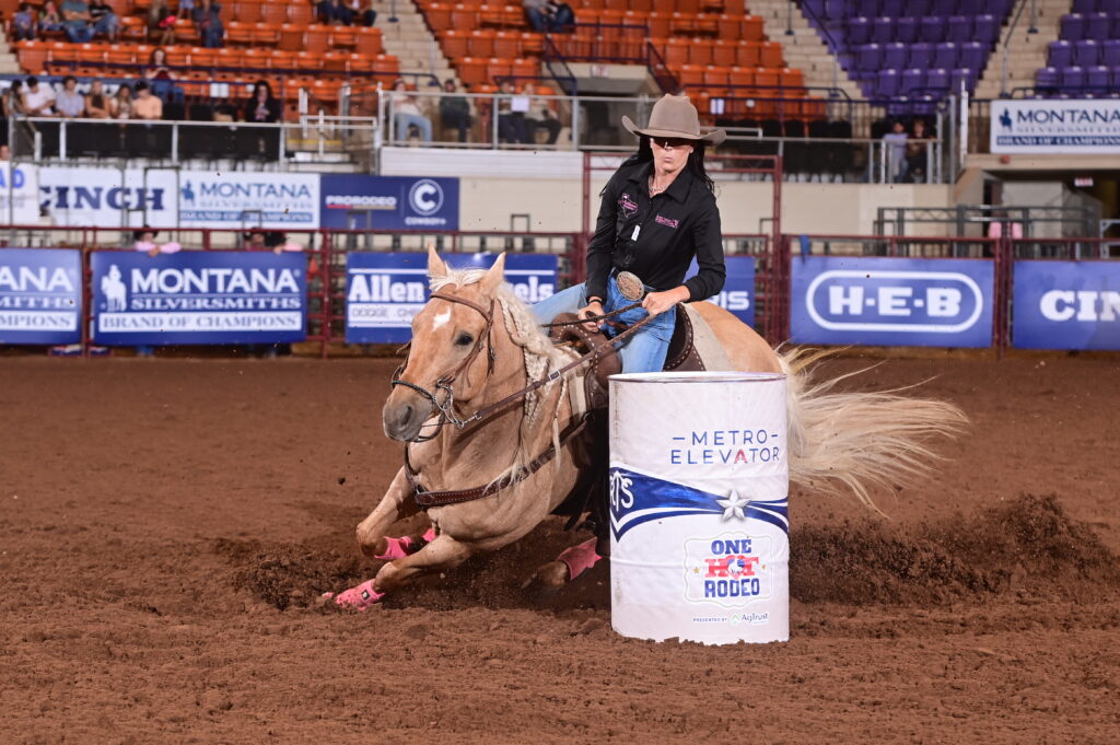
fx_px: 4103
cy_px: 372
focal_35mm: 132
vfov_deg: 10.4
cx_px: 560
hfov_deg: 15.5
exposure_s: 1/250
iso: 1250
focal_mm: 110
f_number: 6.3
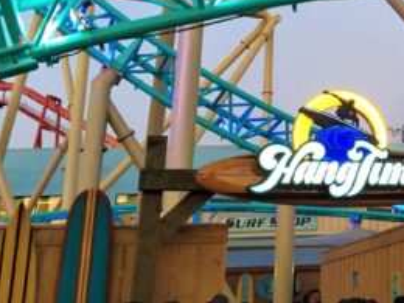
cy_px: -11
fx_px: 794
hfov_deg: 26.4
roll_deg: +0.2
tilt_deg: +20.0
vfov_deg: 20.8
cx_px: 443
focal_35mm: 68
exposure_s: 1/30
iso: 160
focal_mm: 4.15
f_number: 2.2
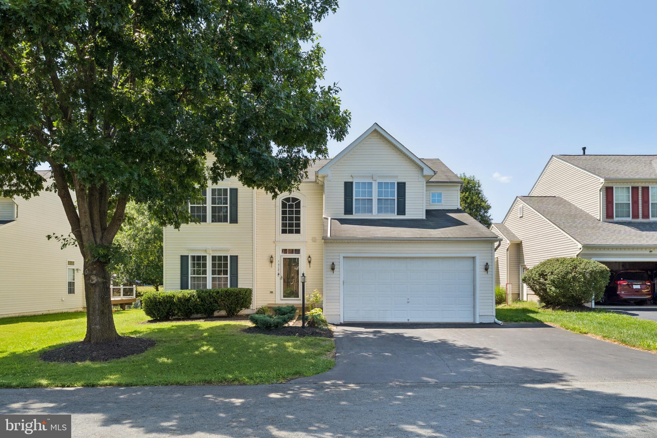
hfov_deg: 73.7
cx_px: 328
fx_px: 438
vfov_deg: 53.1
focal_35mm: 24
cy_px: 219
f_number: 7.1
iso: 1250
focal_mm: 24
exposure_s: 1/2000
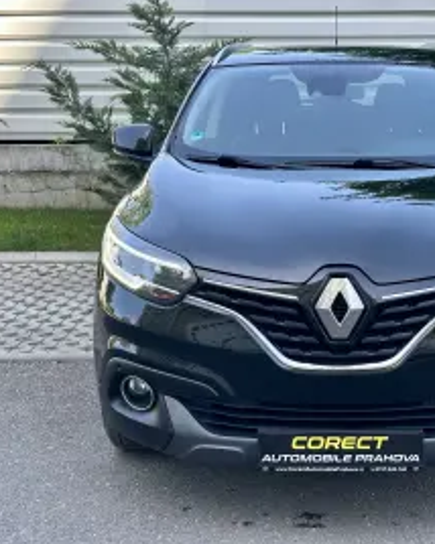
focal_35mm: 63
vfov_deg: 30.0
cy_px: 272
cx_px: 329
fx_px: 1015
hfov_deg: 23.9
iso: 64
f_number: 1.78
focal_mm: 6.86
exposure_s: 1/496
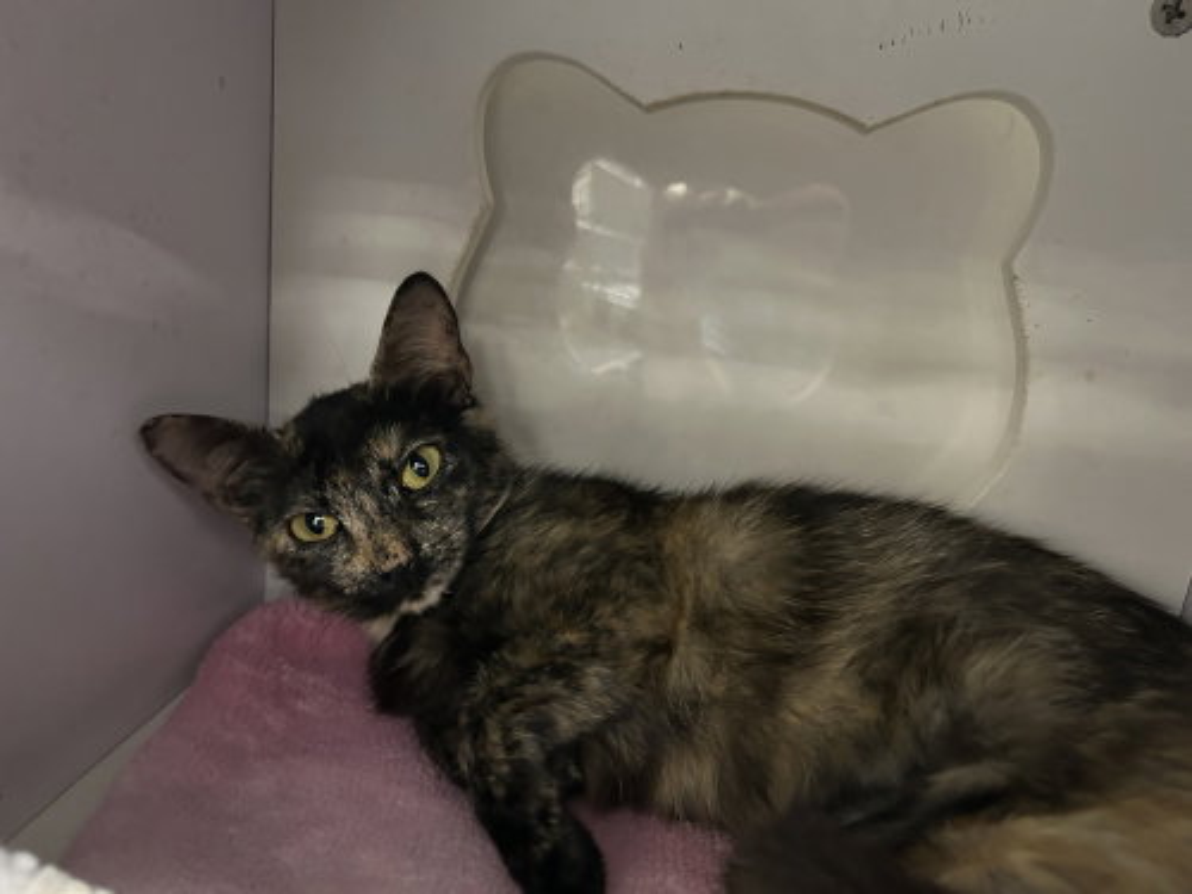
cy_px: 447
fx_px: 895
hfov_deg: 67.3
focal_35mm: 26
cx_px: 596
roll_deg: -5.5
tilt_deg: -15.7
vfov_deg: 53.1
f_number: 1.5
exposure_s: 1/30
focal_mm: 5.7
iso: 640
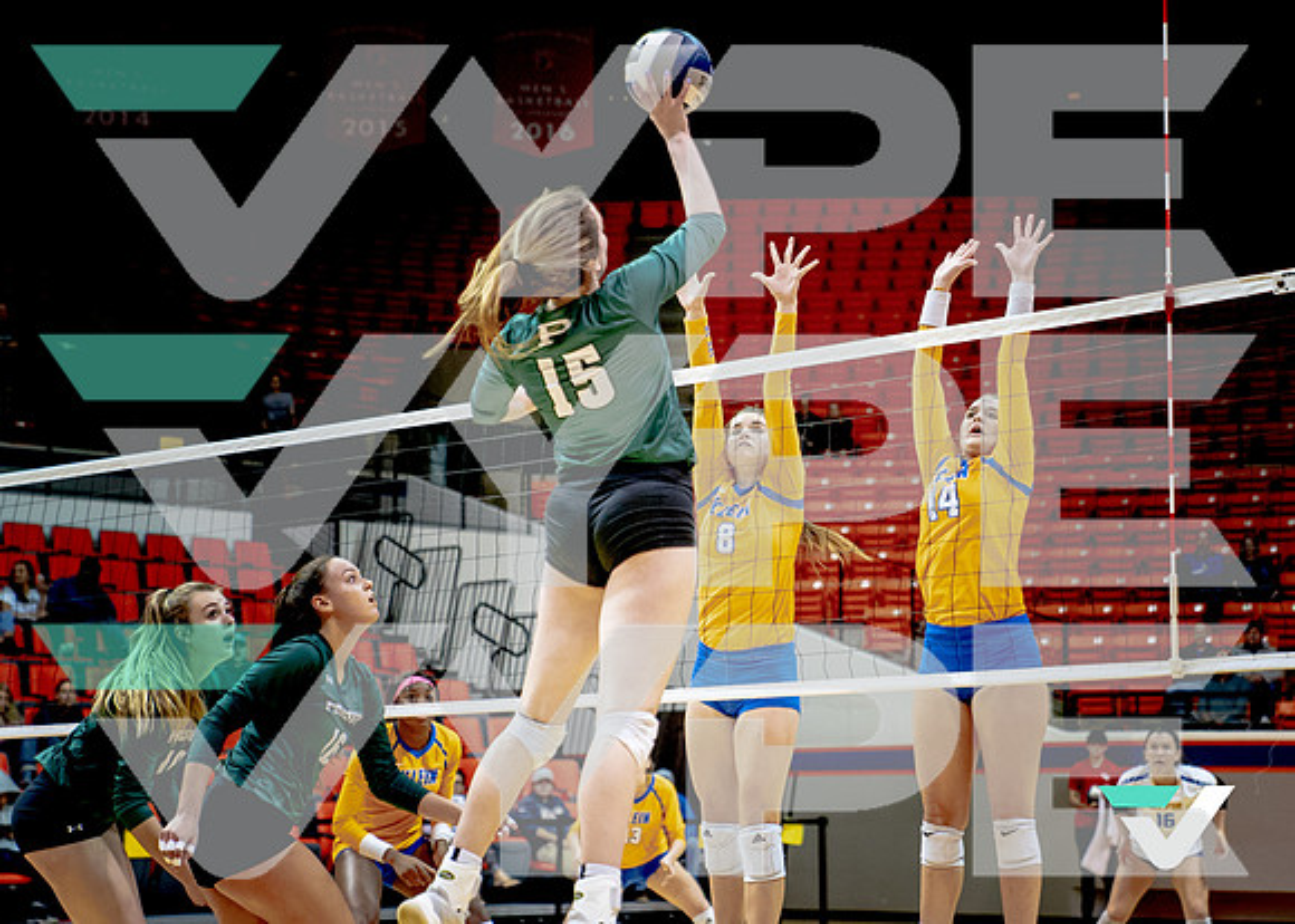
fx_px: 3142
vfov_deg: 16.7
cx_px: 785
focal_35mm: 85
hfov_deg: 23.2
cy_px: 397
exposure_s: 1/1500
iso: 4000
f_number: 2.8
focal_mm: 70
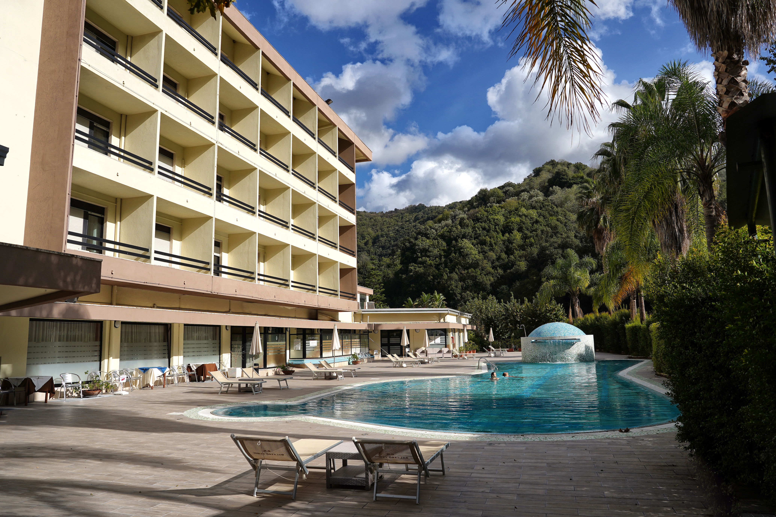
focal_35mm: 24
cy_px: 258
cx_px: 388
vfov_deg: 53.1
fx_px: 517
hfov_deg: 73.7
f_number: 9
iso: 80
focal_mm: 24
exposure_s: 1/400
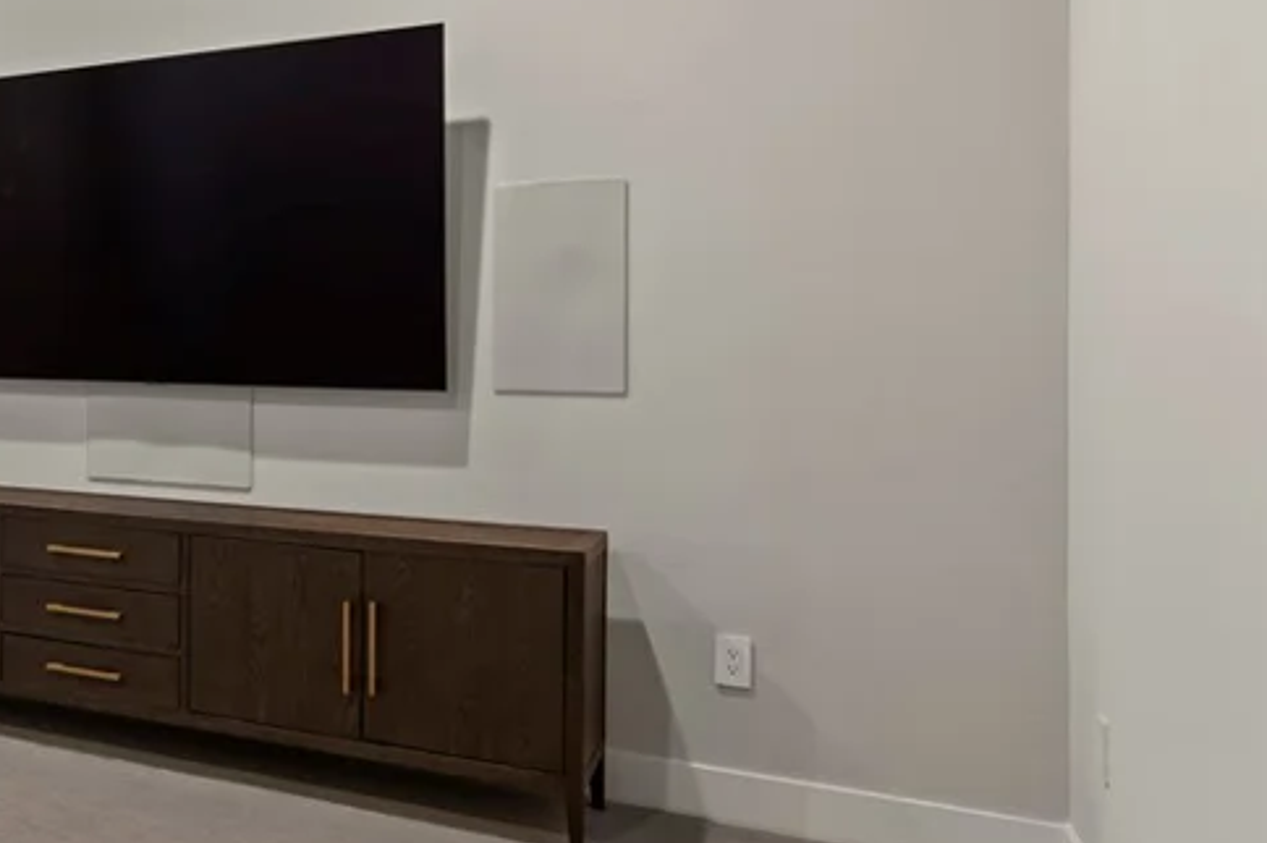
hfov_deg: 43.9
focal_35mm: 36
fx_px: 1266
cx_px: -47
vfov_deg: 36.7
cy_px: 350
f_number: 7.1
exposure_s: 6
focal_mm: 17
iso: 100
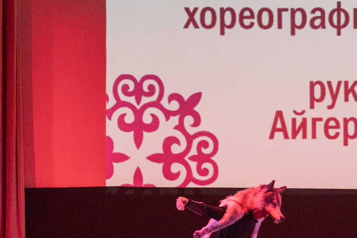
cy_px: 71
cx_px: 390
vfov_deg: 7.7
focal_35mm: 178
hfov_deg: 11.4
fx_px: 1765
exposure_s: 1/320
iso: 4000
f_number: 3.2
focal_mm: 53
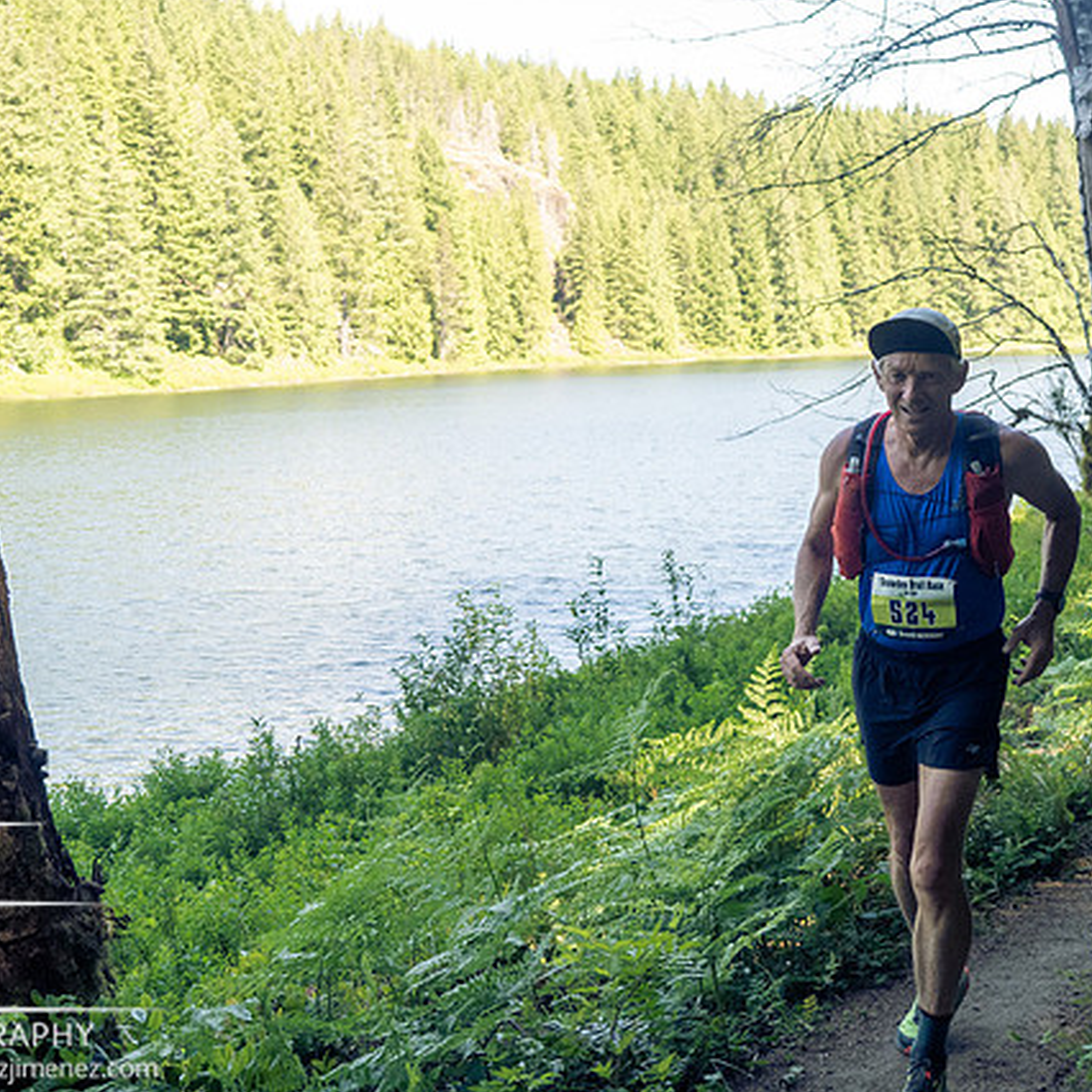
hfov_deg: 32.2
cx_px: 554
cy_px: 542
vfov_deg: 32.2
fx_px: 1892
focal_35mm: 53
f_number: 2.8
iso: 800
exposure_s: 1/1000
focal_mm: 22
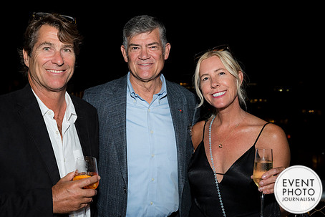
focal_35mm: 46
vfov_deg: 29.3
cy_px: 98
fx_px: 415
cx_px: 139
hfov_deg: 42.6
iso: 800
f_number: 5
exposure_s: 1/125
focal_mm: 36
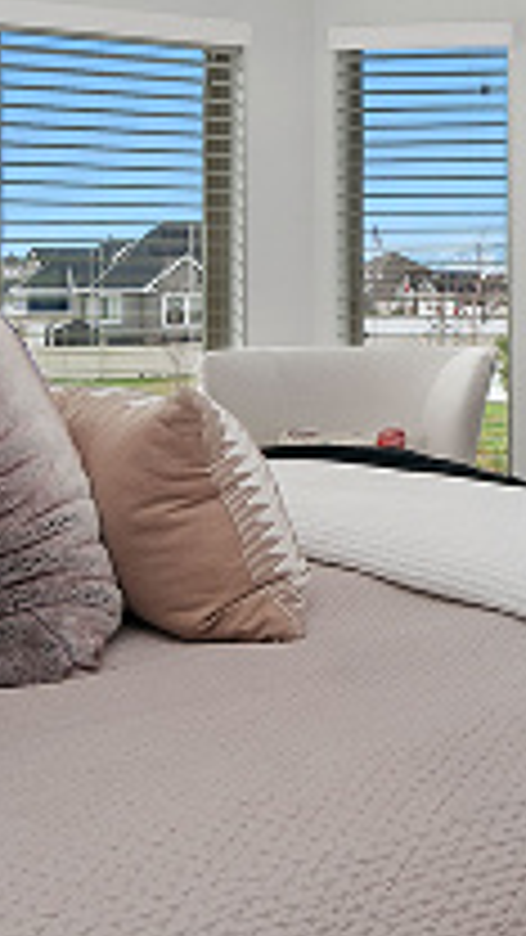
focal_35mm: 58
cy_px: 333
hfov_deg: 19.2
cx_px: 683
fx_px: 1438
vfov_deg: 35.8
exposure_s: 1/60
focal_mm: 12
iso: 200
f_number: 5
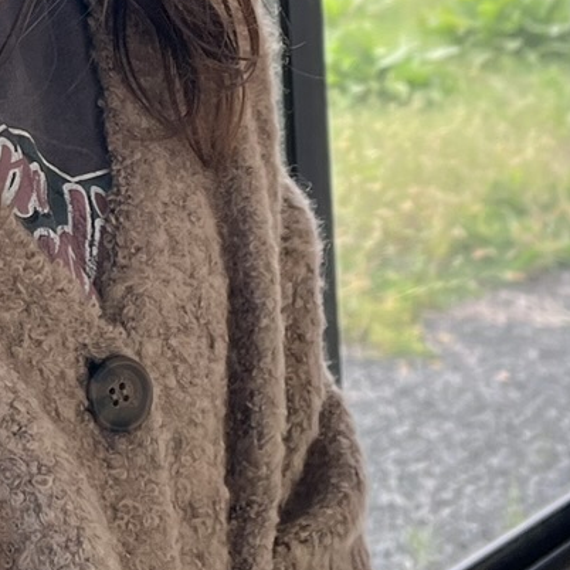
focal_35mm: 117
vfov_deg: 14.3
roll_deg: +2.5
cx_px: 167
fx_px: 2180
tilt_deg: -0.7
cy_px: -180
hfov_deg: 14.9
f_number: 1.5
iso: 50
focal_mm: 5.7
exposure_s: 1/513
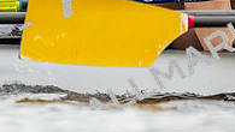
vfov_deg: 0.4
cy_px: -95
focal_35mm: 2799
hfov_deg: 0.8
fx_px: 17453
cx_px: -46
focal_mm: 600
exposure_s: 1/2500
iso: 4500
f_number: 4
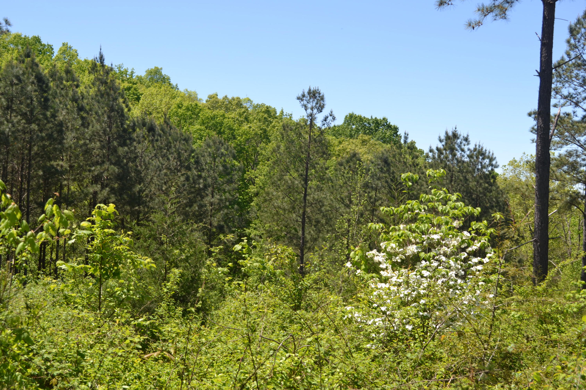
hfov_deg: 37.9
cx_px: 293
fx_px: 855
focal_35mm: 52
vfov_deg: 25.8
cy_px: 195
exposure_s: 1/200
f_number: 7.1
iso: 100
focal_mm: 35
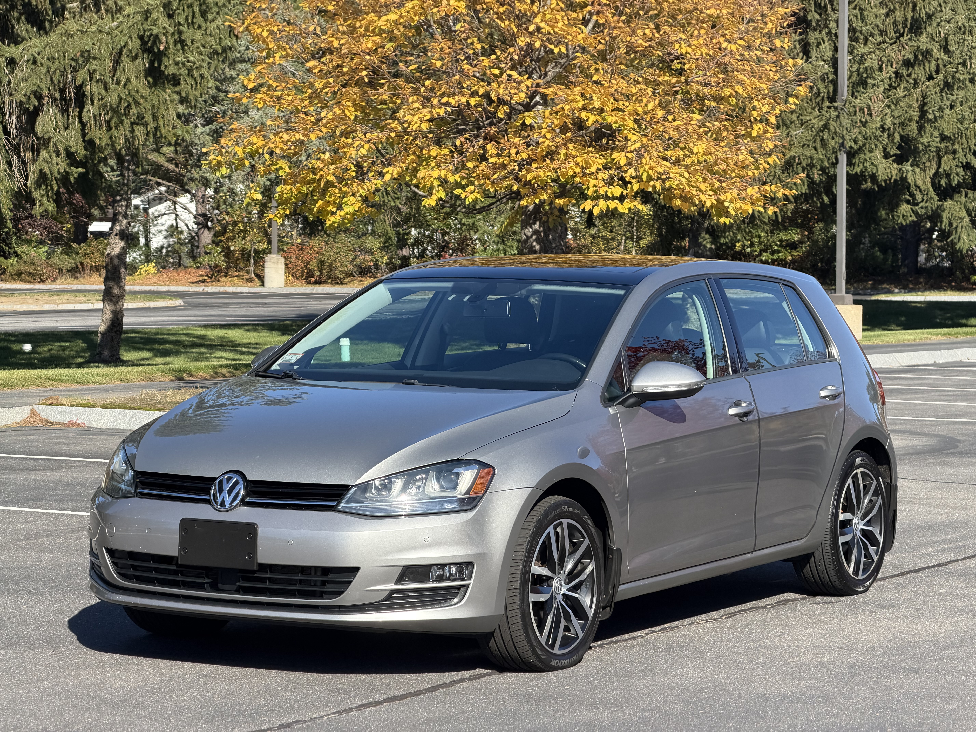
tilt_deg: -1.6
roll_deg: +0.3
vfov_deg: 14.8
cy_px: 366
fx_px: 2820
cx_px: 488
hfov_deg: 19.6
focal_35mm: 100
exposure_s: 1/638
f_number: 2.8
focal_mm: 16.89
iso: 50
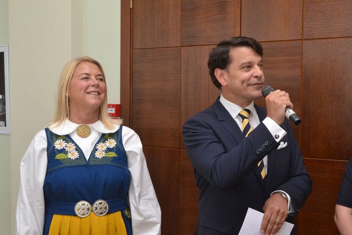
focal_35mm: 48
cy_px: 118
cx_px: 176
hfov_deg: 41.1
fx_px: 469
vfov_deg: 28.1
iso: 1600
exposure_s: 1/125
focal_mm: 32
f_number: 9
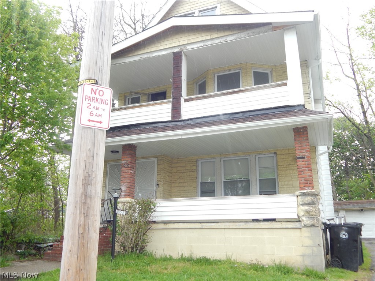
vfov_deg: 45.4
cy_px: 140
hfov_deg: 58.4
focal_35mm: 31
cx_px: 188
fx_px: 336
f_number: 3.2
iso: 180
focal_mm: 5.6
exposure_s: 1/80
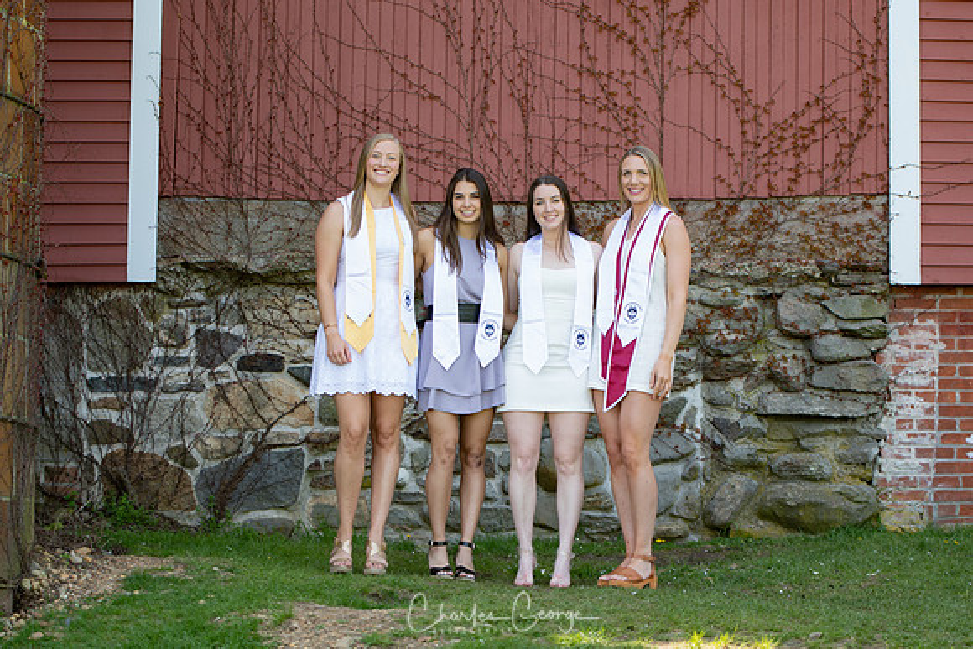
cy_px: 324
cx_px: 486
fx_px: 2889
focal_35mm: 107
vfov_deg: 12.8
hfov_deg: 19.1
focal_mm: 70
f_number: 2.8
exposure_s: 1/200
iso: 100
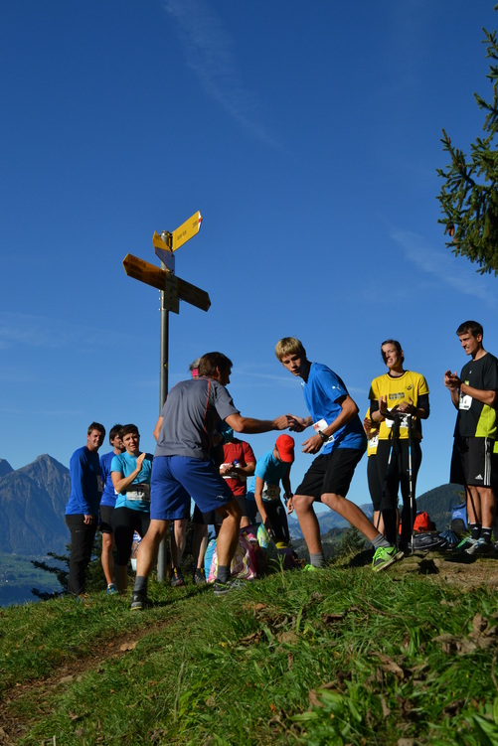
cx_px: 249
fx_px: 995
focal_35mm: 48
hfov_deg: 28.1
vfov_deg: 41.1
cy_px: 373
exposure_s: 1/2000
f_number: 6.3
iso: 400
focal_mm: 32
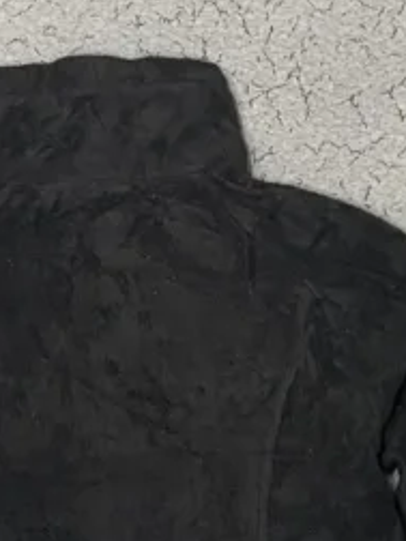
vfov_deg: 31.9
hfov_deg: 26.5
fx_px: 860
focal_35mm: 55
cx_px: 153
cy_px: 557
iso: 250
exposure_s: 1/50
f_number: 1.6
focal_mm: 4.2
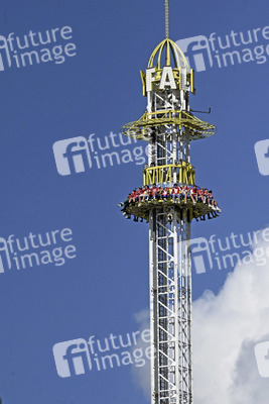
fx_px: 4199
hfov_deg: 3.7
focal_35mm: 375
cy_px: 202
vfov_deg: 5.5
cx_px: 134
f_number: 14
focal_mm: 250
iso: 4000
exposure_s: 1/8000
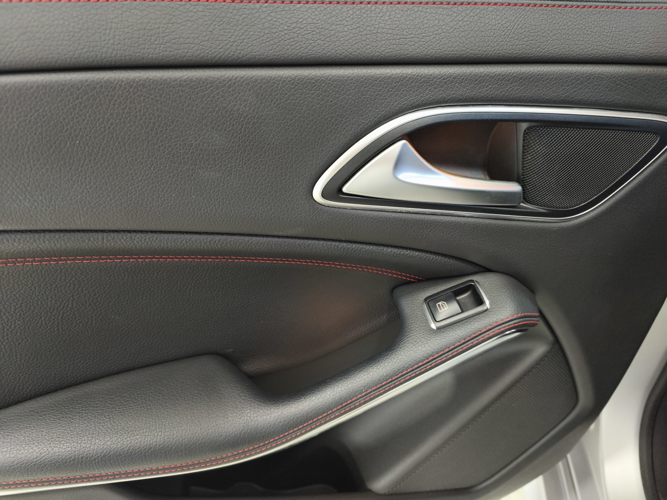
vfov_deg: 58.9
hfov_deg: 73.9
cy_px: 250
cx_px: 334
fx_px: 443
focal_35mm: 23
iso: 1250
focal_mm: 5.35
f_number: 1.7
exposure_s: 1/33.3
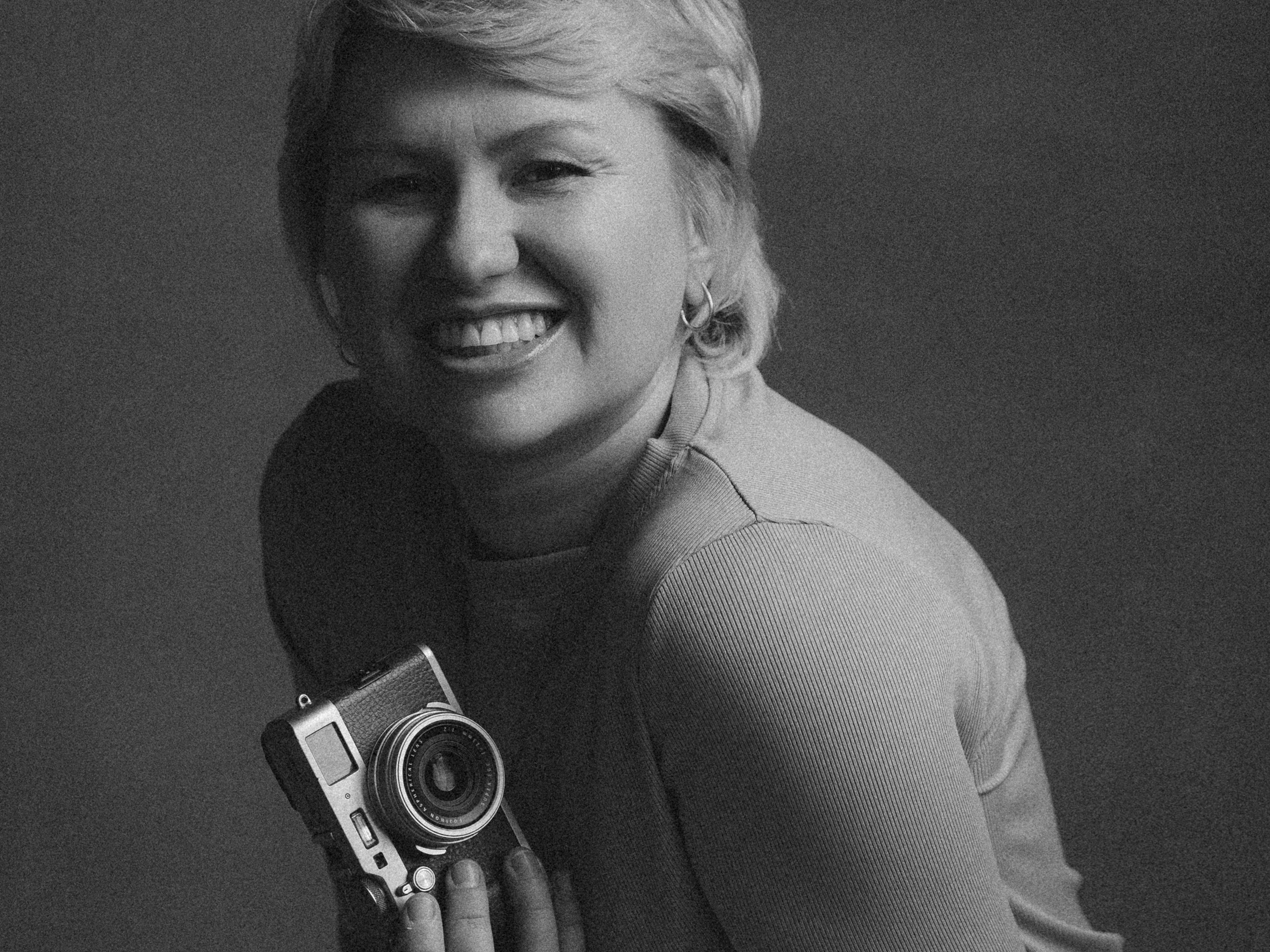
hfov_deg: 13.0
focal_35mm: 152
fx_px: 5576
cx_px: 636
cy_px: 584
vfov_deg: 9.8
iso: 1250
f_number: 3.5
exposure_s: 1/320
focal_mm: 70
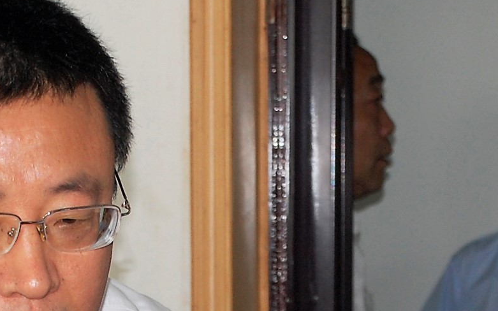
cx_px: 292
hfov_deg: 8.9
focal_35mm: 235
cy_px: 551
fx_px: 3189
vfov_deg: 5.5
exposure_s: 1/60
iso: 400
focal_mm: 40
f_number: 4.5
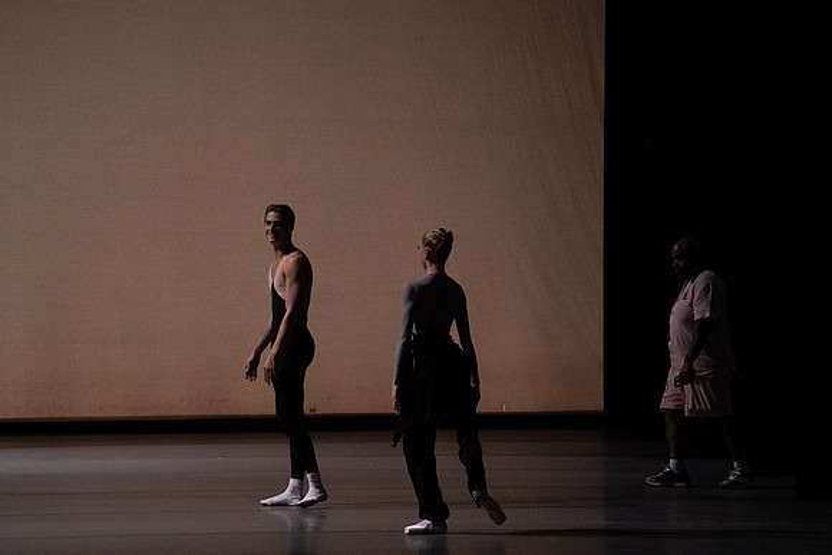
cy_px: 278
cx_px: 416
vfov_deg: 7.5
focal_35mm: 182
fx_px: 4207
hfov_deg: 11.3
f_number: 6.3
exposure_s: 1/500
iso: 12800
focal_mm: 182
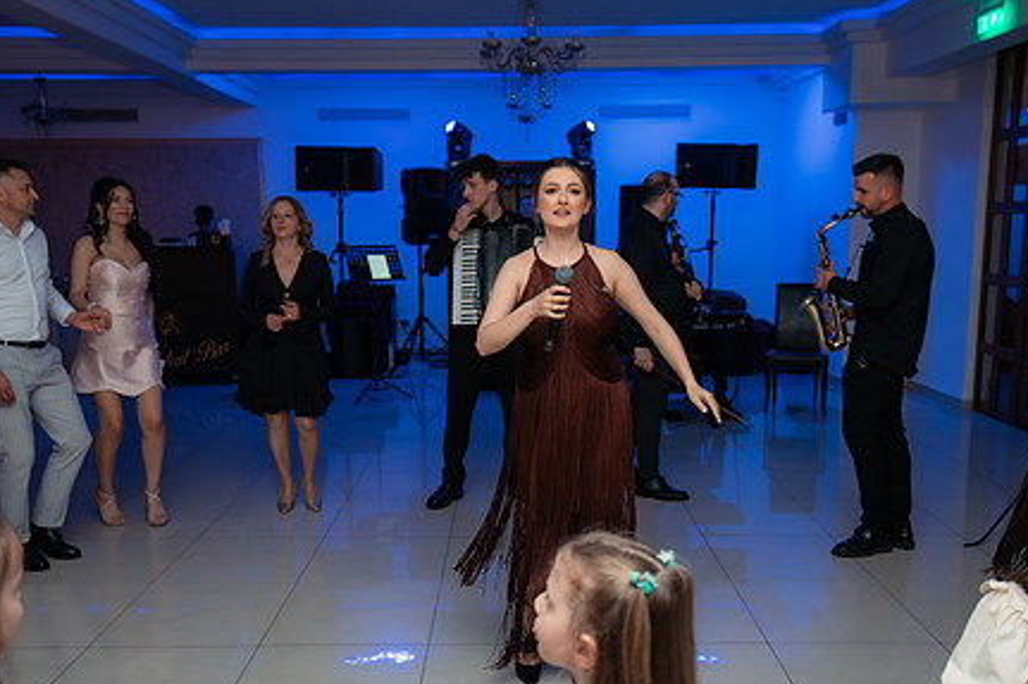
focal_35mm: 35
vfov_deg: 37.7
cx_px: 510
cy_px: 394
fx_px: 999
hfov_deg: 54.5
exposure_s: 1/200
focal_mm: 26
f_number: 2.8
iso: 1600
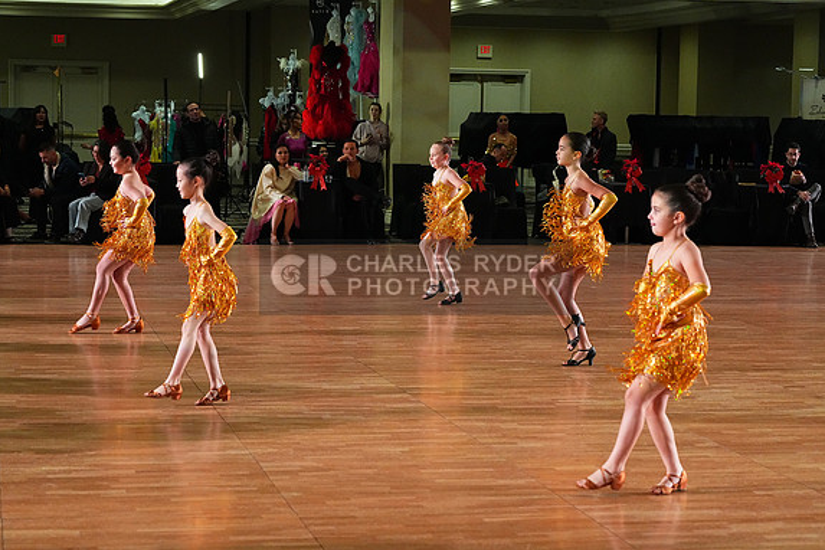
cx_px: 416
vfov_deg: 16.3
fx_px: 1925
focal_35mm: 84
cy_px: 277
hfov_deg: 24.2
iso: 8000
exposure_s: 1/400
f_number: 6.3
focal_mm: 83
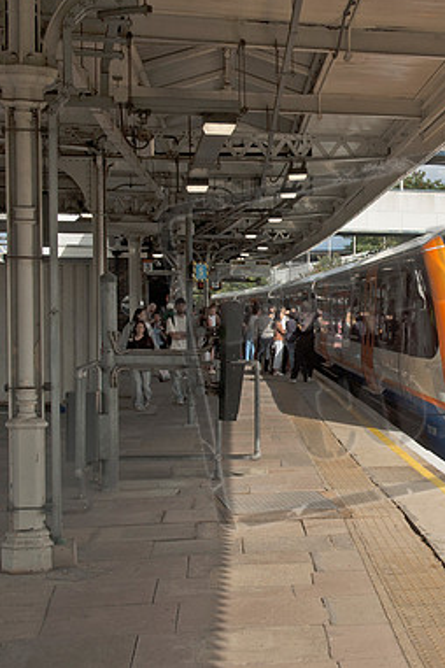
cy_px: 330
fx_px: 1145
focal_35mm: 62
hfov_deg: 21.5
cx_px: 410
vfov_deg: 32.5
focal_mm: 27
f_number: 6.3
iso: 200
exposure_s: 1/500
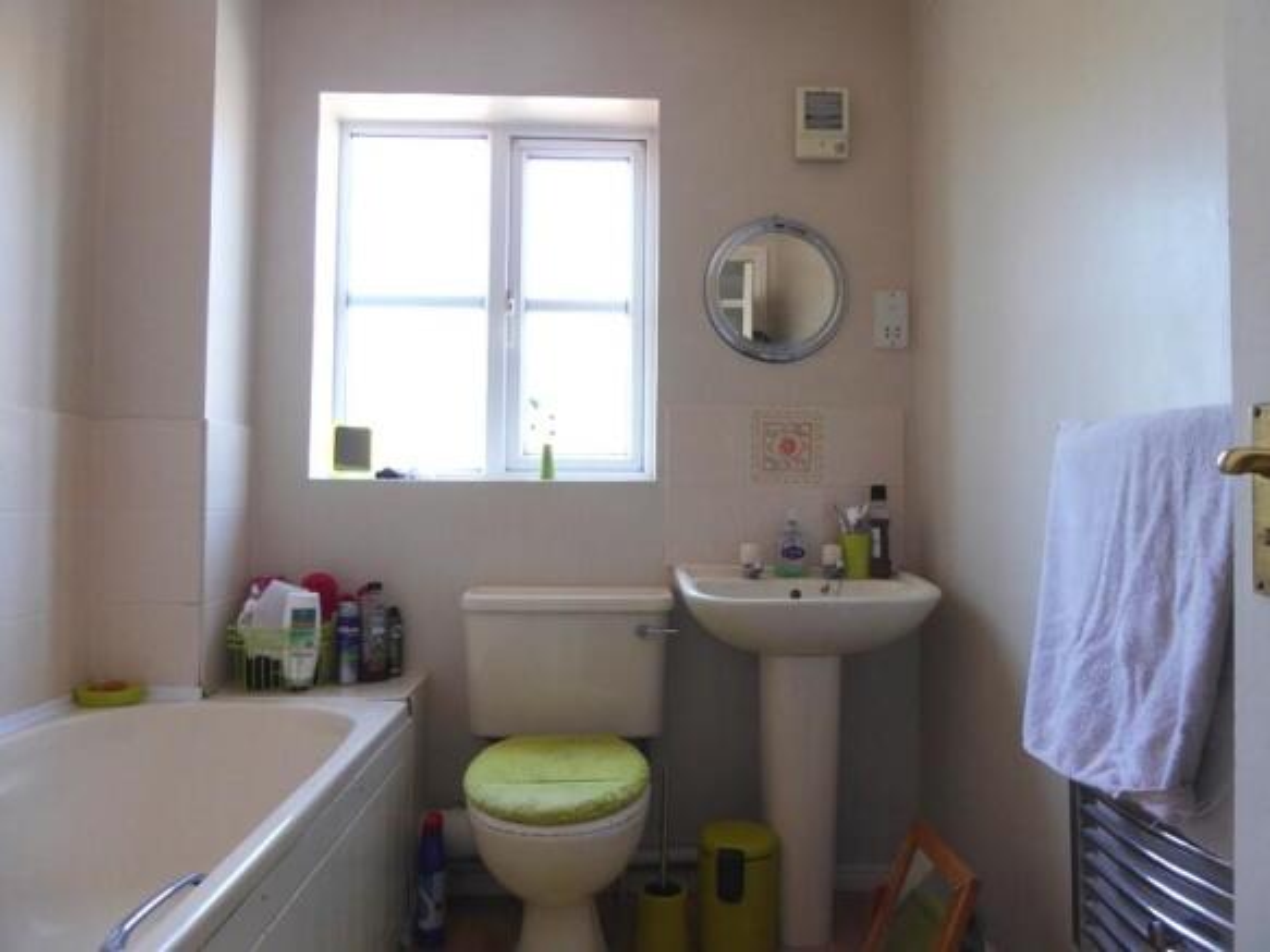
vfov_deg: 56.8
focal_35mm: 24
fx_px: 880
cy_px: 476
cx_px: 635
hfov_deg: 71.6
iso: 160
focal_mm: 4.3
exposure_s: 1/60
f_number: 3.3
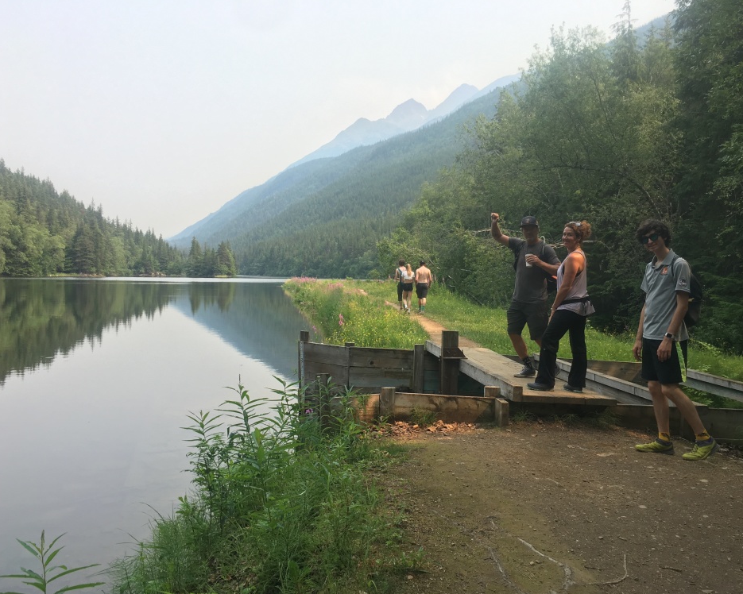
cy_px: 300
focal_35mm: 31
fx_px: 682
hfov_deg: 57.2
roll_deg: +0.1
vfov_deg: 47.1
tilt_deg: -2.2
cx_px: 377
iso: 25
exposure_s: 1/398
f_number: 2.2
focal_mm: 4.15
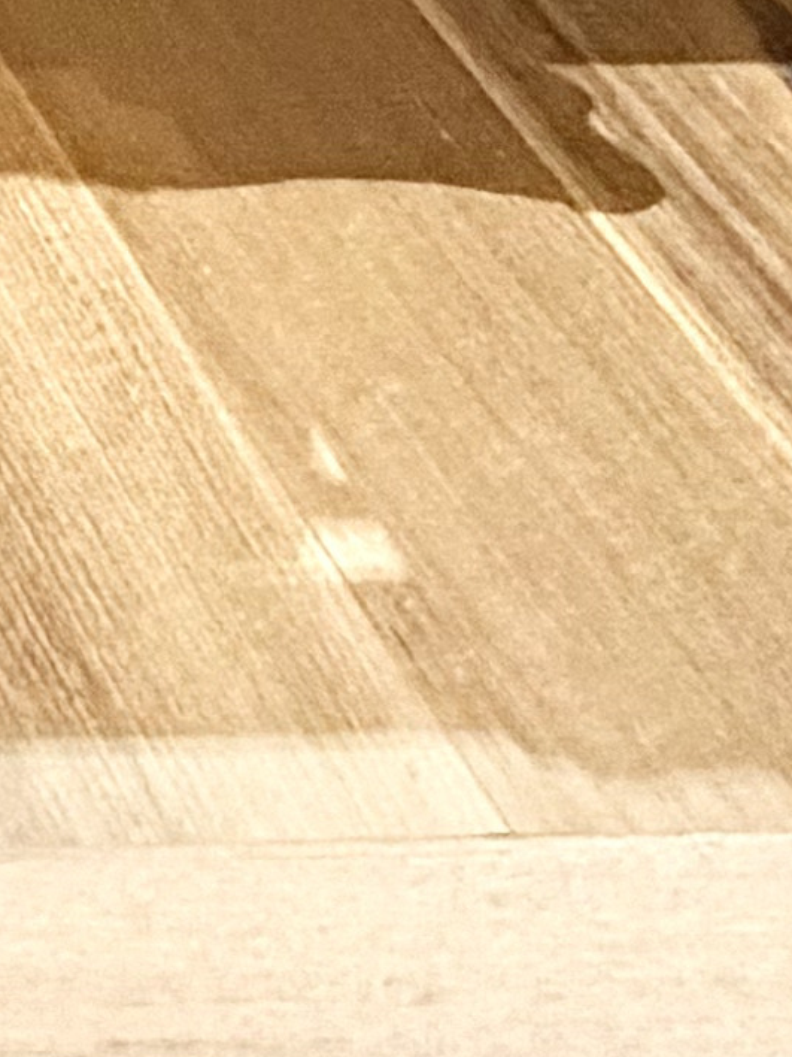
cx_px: 379
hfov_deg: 13.1
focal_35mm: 113
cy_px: -2105
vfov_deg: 11.1
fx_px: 3447
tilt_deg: -9.8
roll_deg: +0.2
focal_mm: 2.22
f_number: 2.2
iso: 400
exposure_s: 1/60
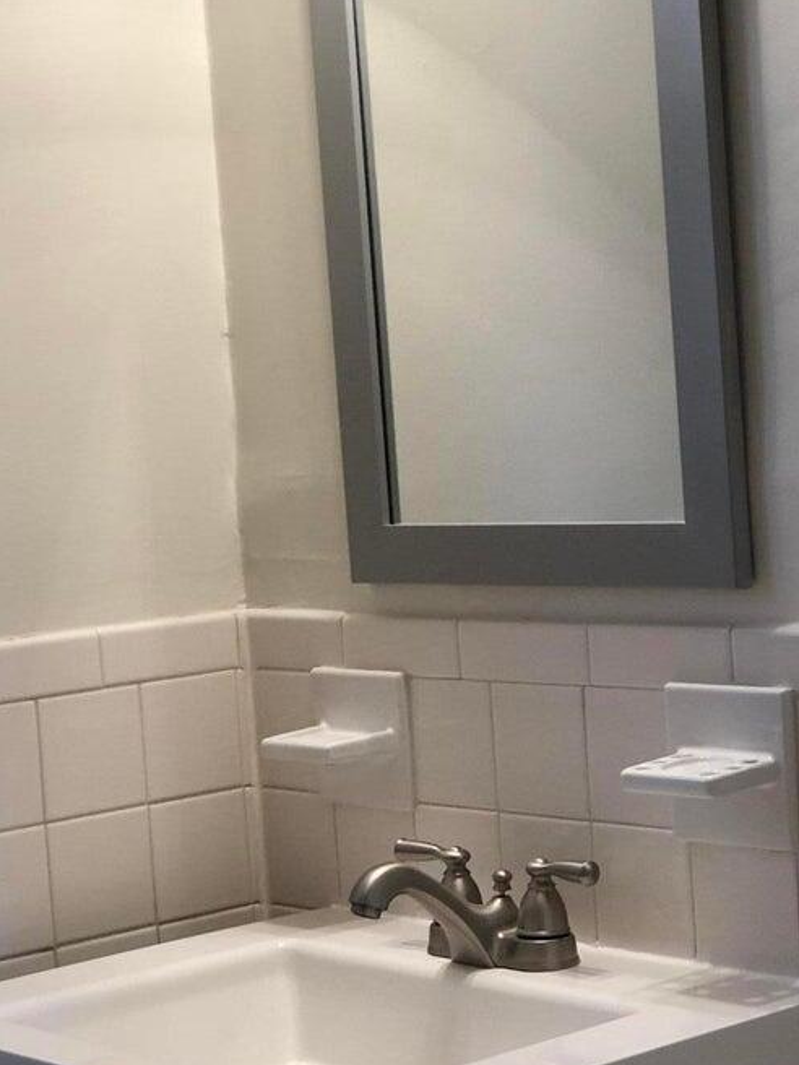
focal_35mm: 89
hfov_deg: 16.6
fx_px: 2739
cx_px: 542
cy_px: 614
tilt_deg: -6.5
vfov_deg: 22.0
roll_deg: +2.2
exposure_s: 1/120
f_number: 2.8
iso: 250
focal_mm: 6.6
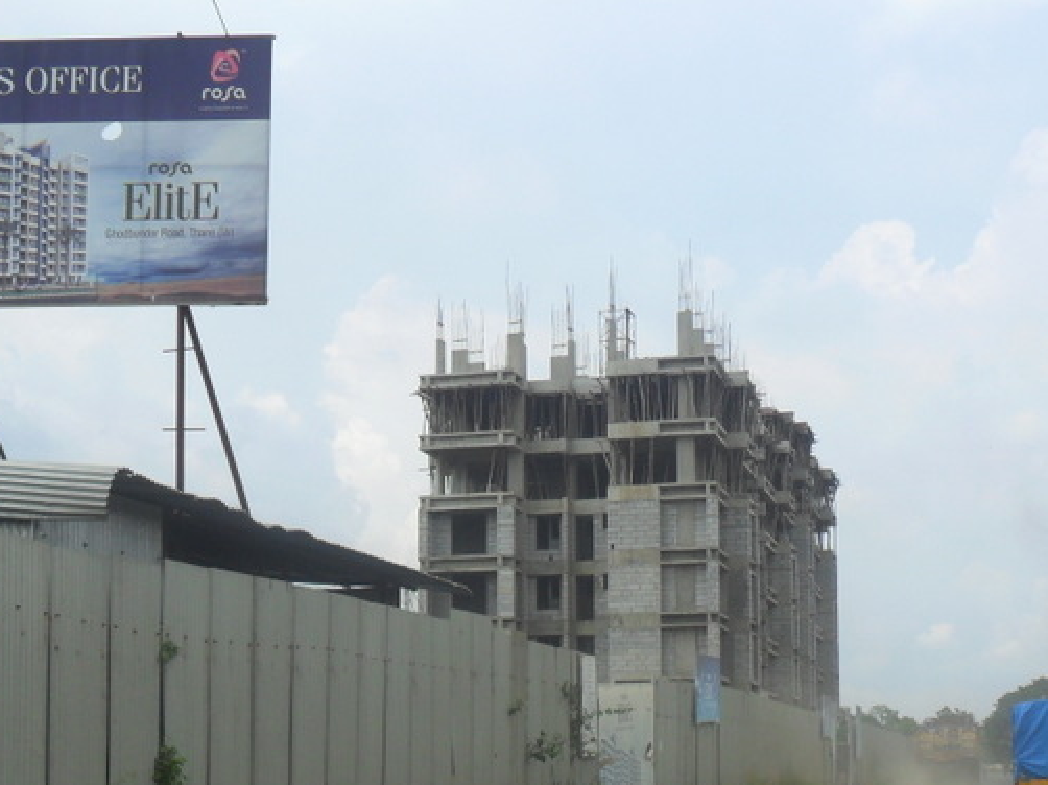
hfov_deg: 32.7
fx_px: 1785
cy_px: 624
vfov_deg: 24.4
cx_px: 505
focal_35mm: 59
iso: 100
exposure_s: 1/750
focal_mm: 6.6
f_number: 4
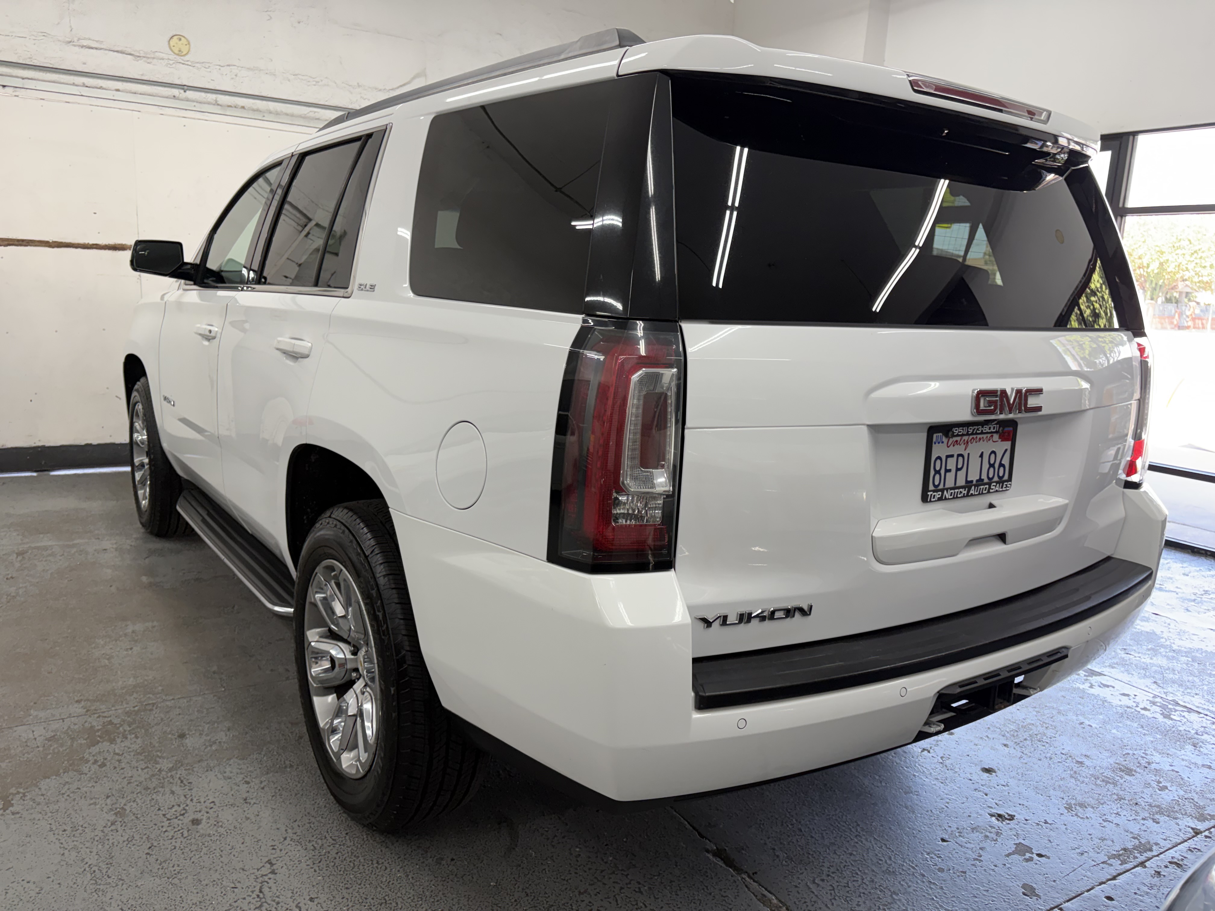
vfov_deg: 53.1
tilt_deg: -11.8
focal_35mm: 26
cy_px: 456
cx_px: 608
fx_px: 913
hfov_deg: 67.3
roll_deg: -3.0
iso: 80
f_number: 1.6
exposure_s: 1/120
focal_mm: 5.96
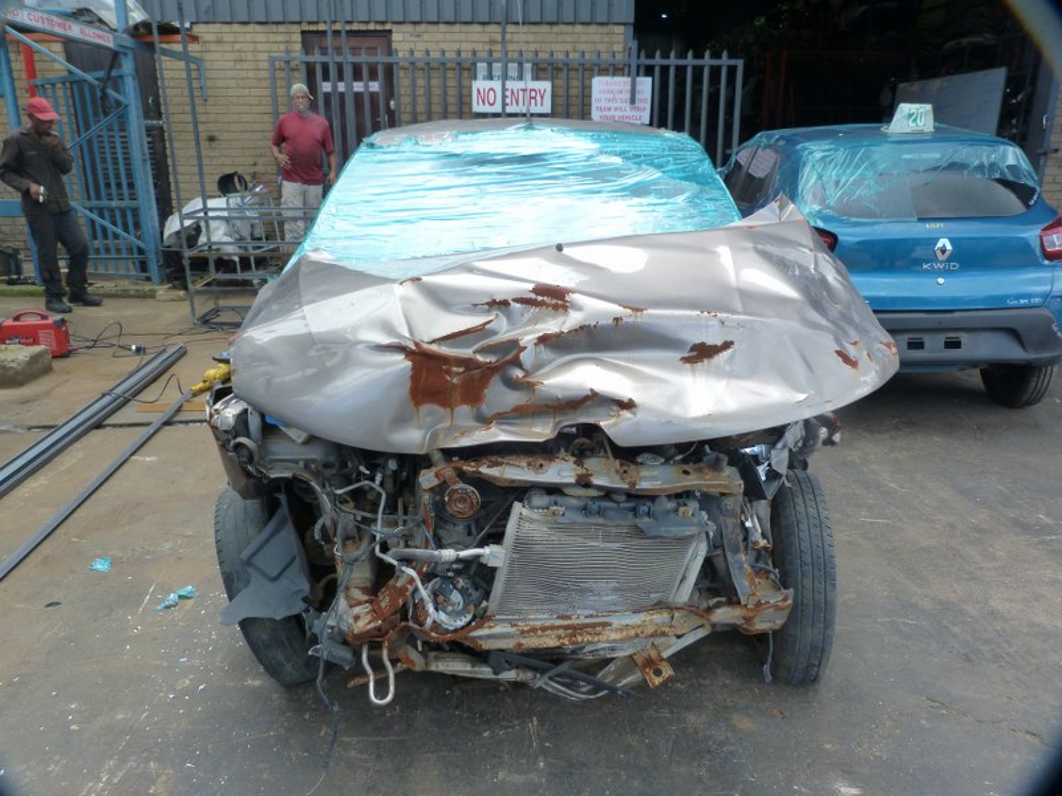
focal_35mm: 25
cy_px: 398
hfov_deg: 69.4
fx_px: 767
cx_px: 531
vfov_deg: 54.9
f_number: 4
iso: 125
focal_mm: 4.5
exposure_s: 1/100
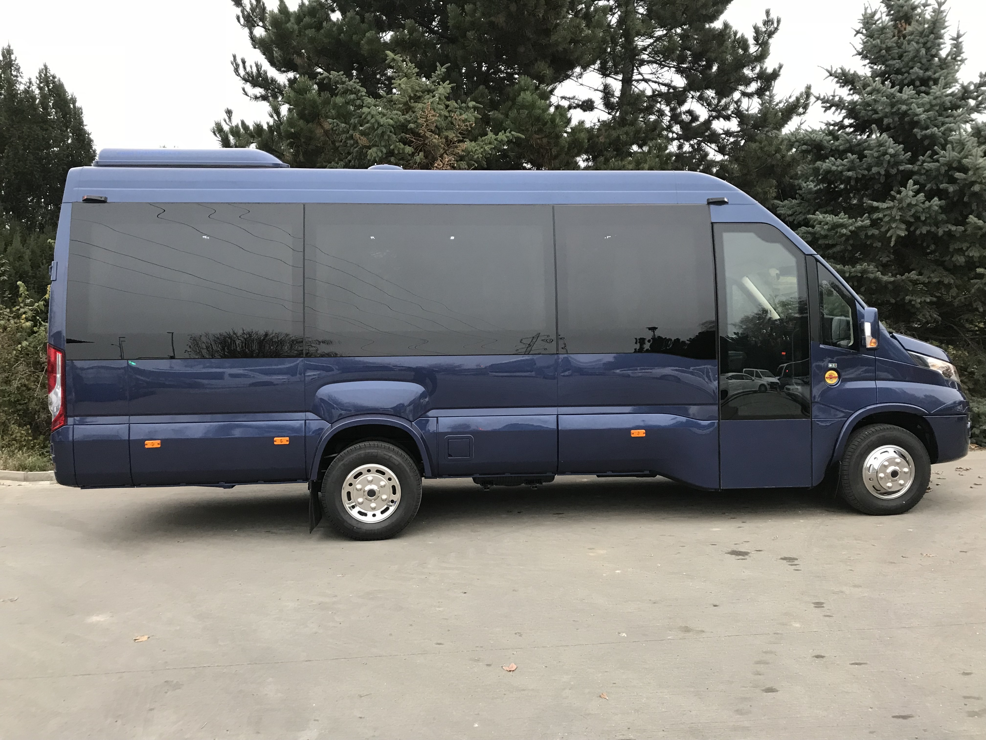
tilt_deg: -2.1
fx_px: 798
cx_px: 493
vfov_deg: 49.7
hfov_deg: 63.4
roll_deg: +0.7
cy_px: 370
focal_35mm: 28
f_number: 1.8
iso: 40
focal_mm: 3.99
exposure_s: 1/33
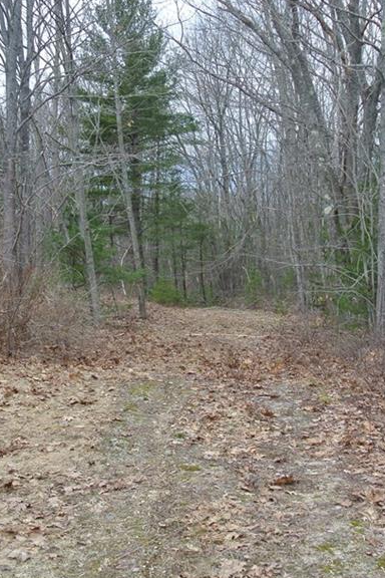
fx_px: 770
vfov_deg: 41.0
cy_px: 331
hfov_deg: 28.0
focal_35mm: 48
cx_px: 148
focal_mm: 10
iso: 100
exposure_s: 1/200
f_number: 4
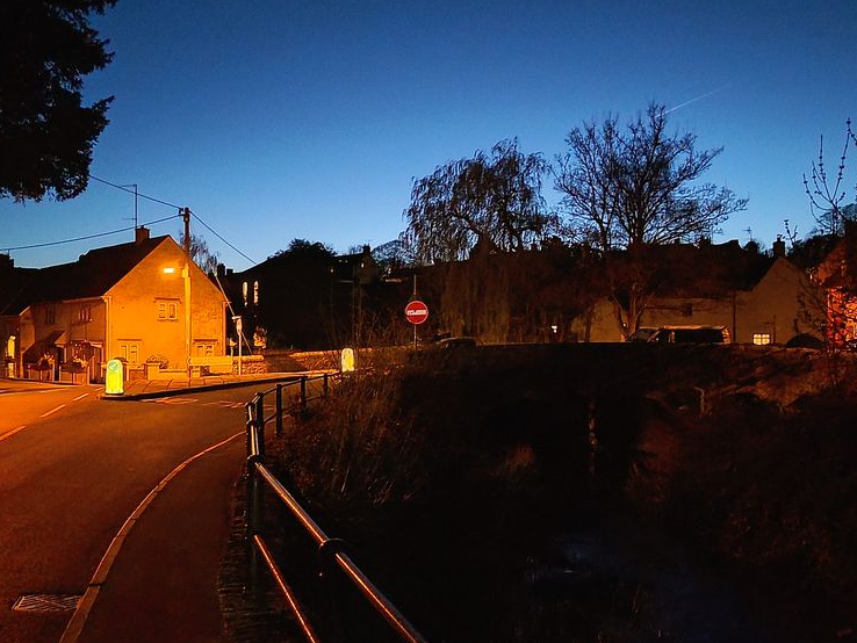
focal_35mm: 39
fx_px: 966
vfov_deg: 36.8
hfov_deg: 47.8
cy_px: 344
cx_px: 424
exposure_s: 1/14.3
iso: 20000
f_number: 1.75
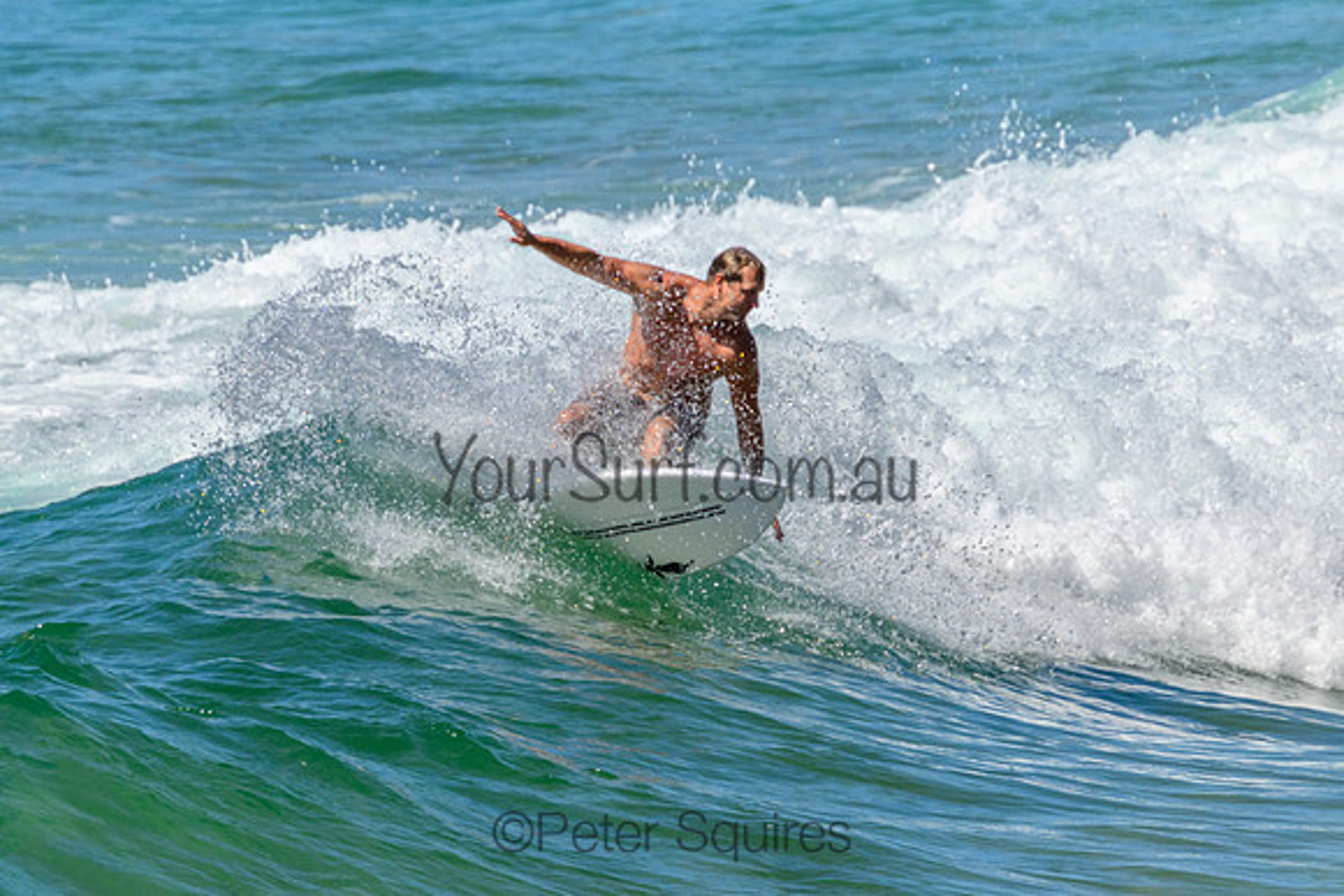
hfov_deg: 1.9
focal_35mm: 1101
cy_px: 520
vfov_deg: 1.3
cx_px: 718
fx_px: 41096
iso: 720
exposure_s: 1/2000
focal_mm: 800
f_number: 11
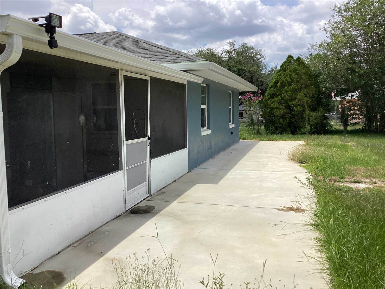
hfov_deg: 58.4
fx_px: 345
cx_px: 192
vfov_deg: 45.4
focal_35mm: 31
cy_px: 144
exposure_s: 1/1894
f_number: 2.4
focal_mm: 3.3
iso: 25
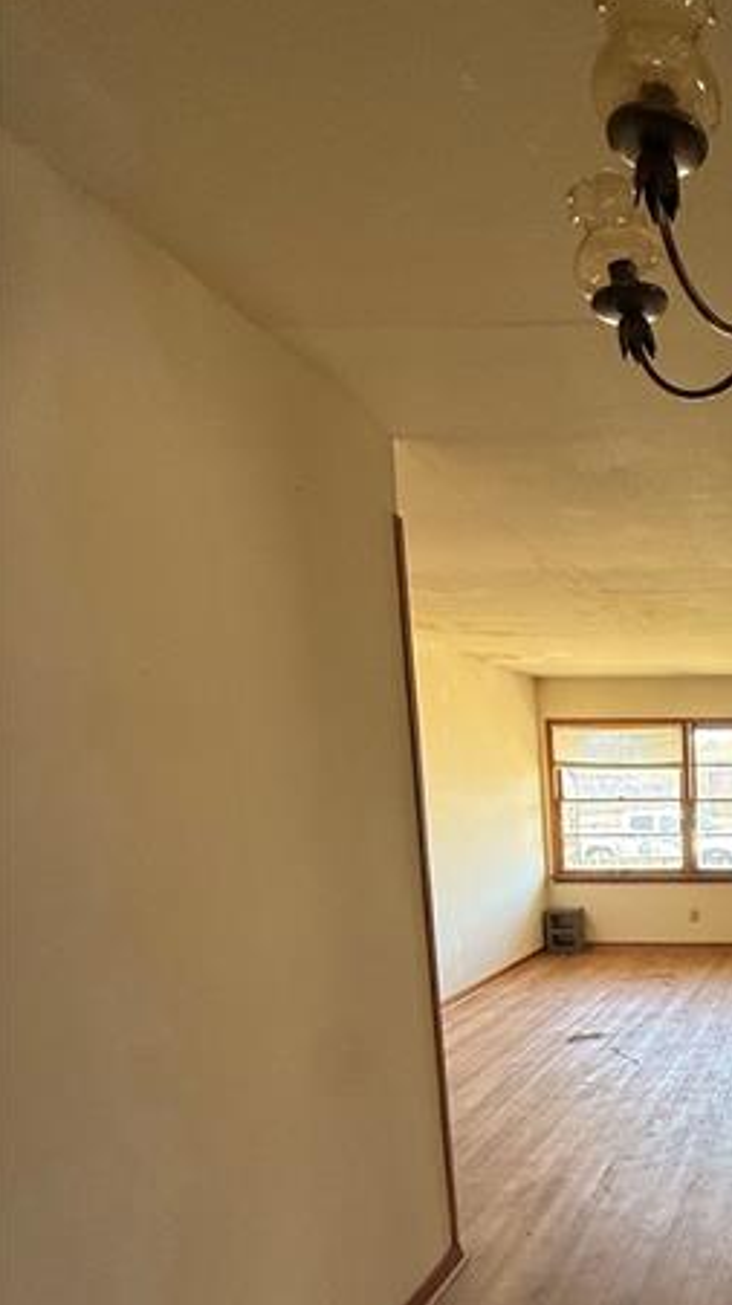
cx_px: 827
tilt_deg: -7.7
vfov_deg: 68.5
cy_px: 935
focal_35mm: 26
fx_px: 899
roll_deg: +0.5
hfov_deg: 36.6
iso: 200
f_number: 2.2
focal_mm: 2.22
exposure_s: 1/99
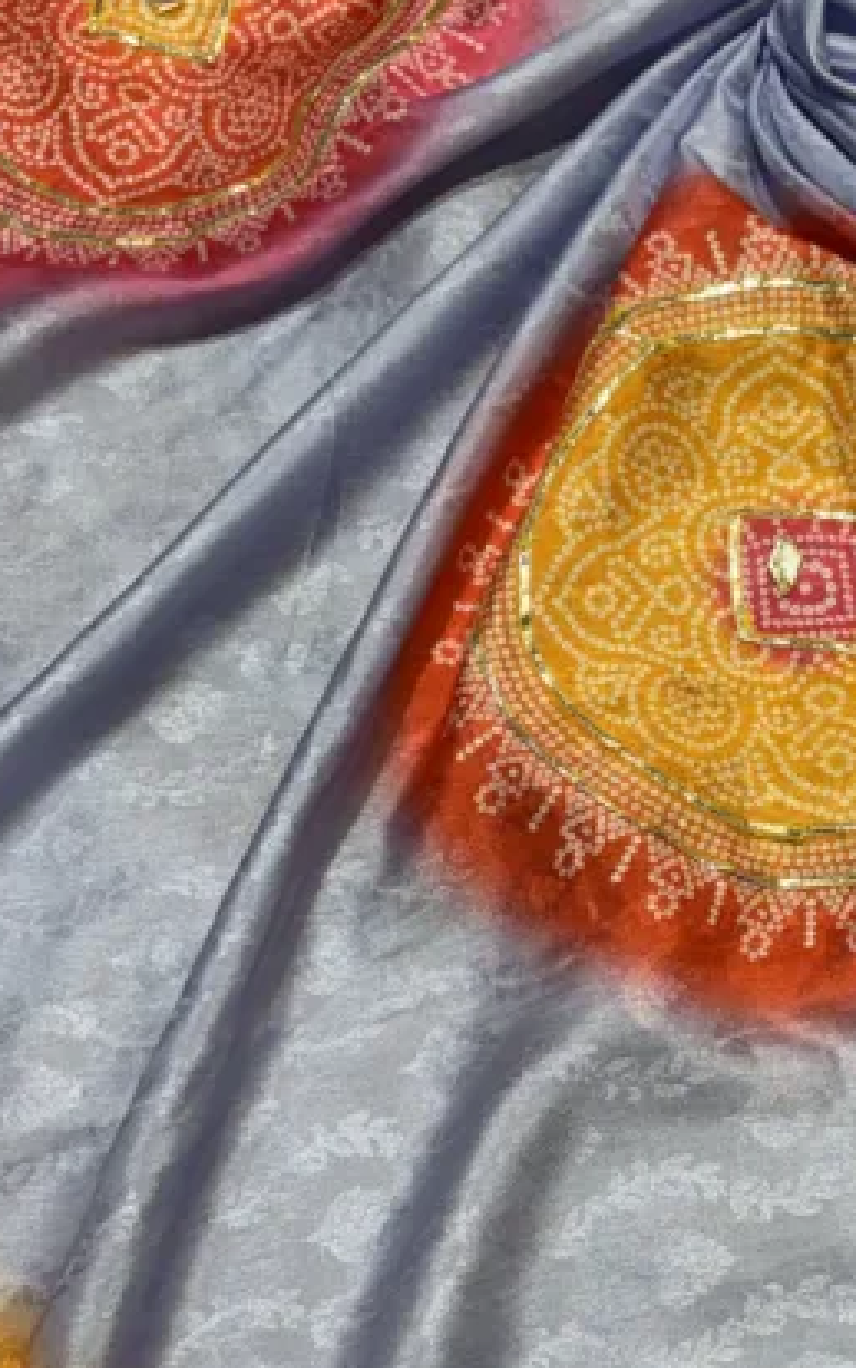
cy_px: 924
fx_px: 2238
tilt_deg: -71.3
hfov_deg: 21.3
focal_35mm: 60
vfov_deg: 33.7
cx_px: 724
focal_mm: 5.96
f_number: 1.6
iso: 50
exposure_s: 1/100
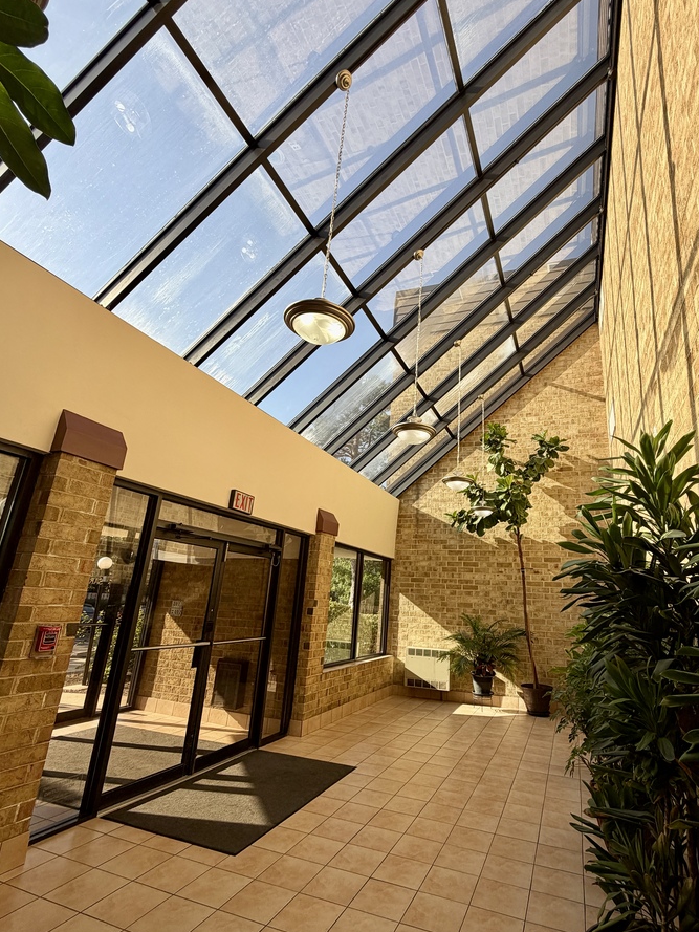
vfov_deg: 91.0
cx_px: 407
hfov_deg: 74.2
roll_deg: -3.1
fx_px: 458
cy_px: 472
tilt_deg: +17.7
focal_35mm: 17
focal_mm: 2.22
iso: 50
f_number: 2.2
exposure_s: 1/502
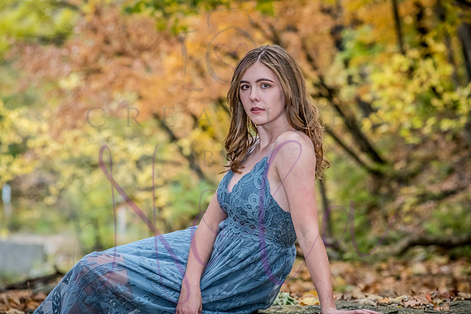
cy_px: 157
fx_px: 1767
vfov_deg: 10.2
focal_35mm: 135
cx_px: 236
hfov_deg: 15.2
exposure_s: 1/125
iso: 1250
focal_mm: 135
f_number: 6.3
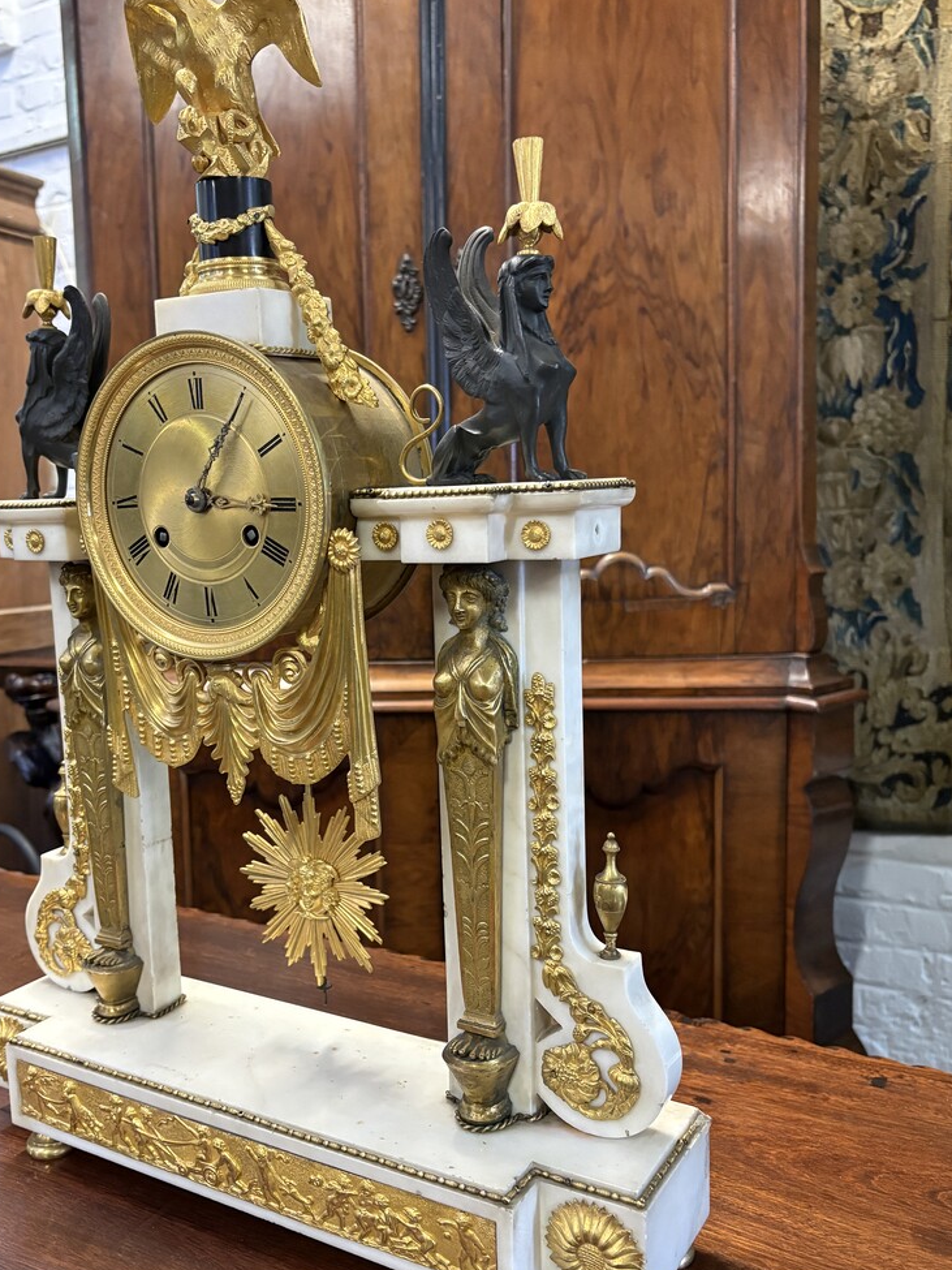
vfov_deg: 56.8
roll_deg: +1.0
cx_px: 382
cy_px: 651
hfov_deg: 43.9
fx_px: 1174
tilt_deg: -7.2
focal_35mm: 32
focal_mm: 5.96
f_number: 1.6
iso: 400
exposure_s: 1/50
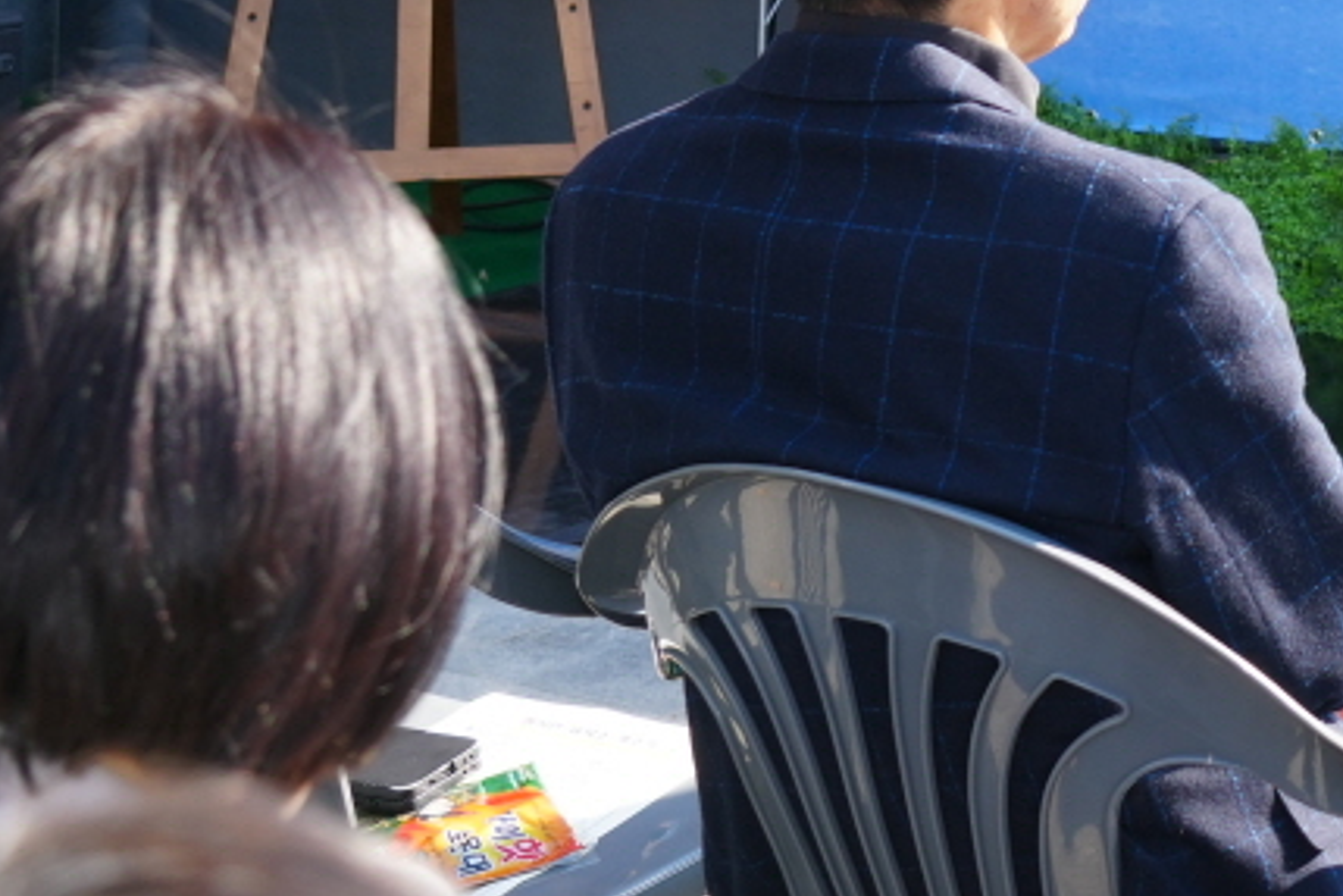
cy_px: -605
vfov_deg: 10.2
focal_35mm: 129
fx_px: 4812
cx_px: 2177
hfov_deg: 14.5
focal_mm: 36
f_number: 5.6
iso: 250
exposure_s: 1/200
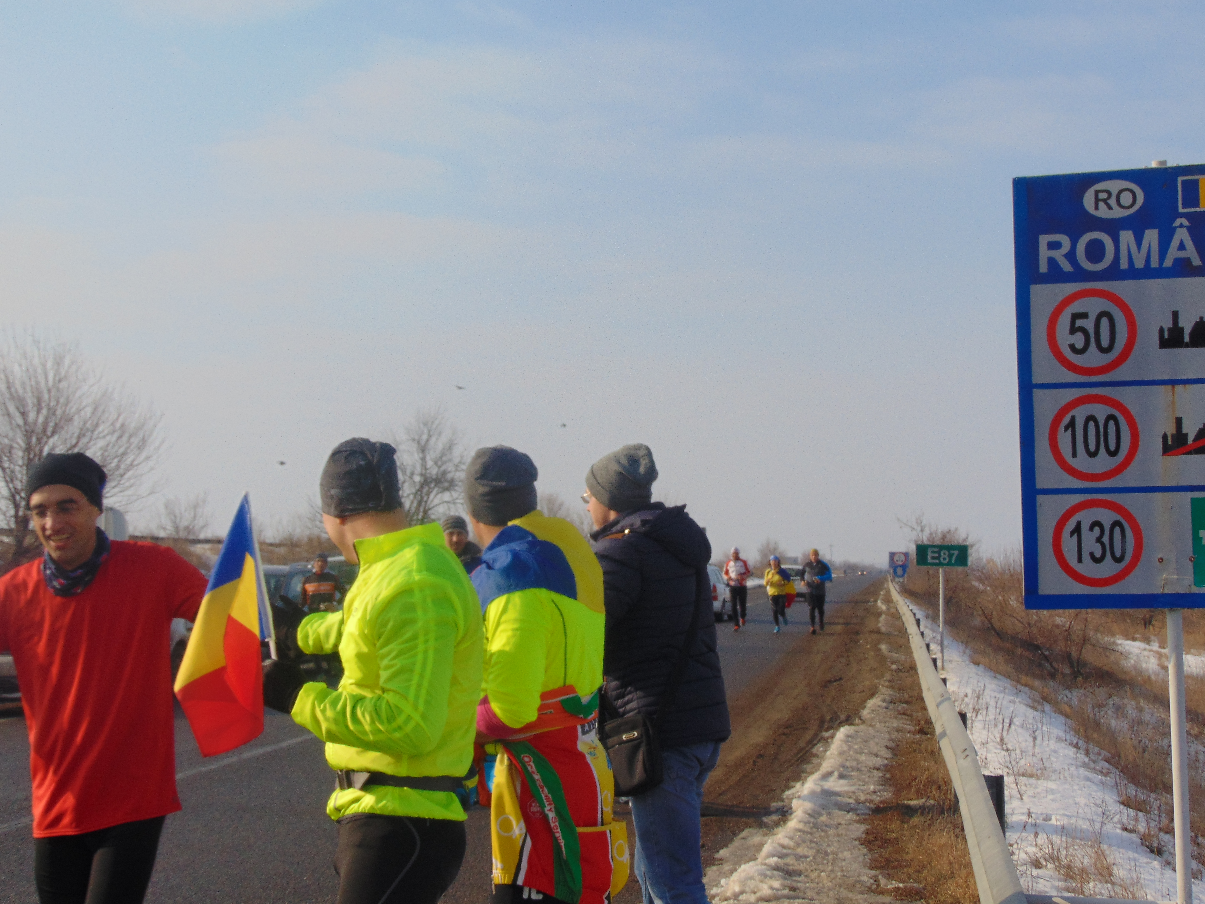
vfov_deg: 24.0
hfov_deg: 31.7
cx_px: 599
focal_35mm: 61
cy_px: 445
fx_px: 2123
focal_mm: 10.8
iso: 80
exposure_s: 1/320
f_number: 9.3
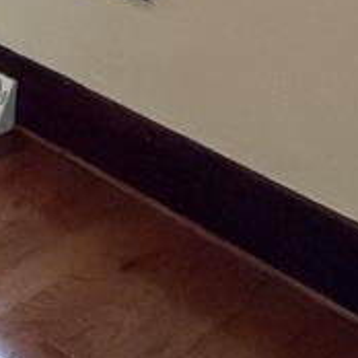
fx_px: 854
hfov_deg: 12.9
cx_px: -617
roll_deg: +0.1
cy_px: -356
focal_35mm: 73
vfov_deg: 17.3
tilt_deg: -3.9
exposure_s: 1/60
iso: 500
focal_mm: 2.22
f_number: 2.2
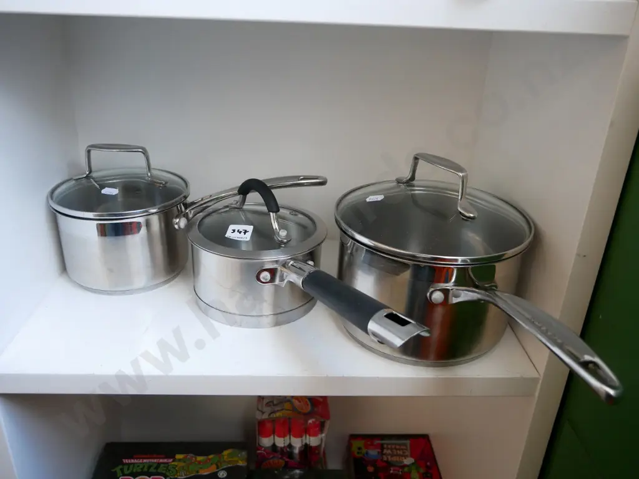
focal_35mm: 30
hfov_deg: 60.0
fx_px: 554
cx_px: 320
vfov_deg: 46.8
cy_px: 240
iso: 1250
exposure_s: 1/60
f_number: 4
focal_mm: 15
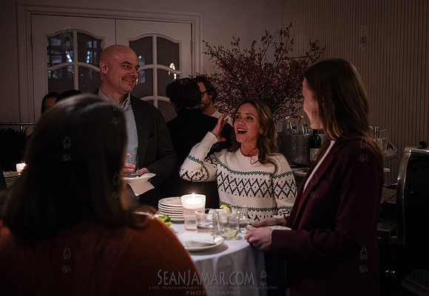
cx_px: 238
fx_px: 463
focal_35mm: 38
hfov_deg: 49.6
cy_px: 140
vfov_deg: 35.5
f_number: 2.8
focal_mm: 35
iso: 16000
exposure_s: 1/160
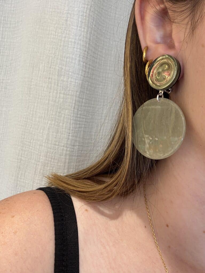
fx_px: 237
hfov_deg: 46.8
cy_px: 136
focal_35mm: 30
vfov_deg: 60.0
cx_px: 102
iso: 64
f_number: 1.9
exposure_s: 1/50
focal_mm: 2.69
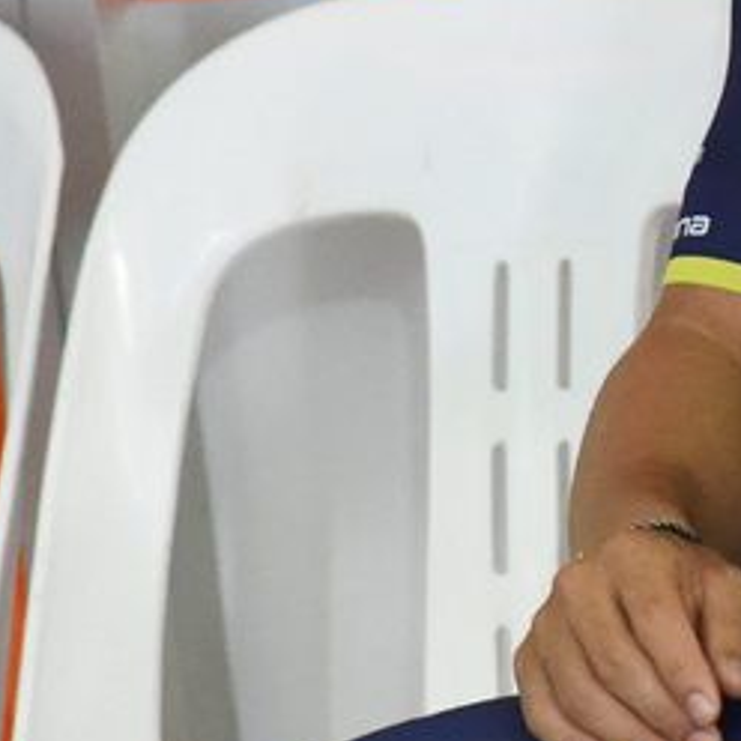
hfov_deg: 2.5
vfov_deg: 2.5
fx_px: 16953
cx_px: 1085
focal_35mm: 700
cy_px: -109
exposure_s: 1/1000
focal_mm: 200
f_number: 3.5
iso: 20000
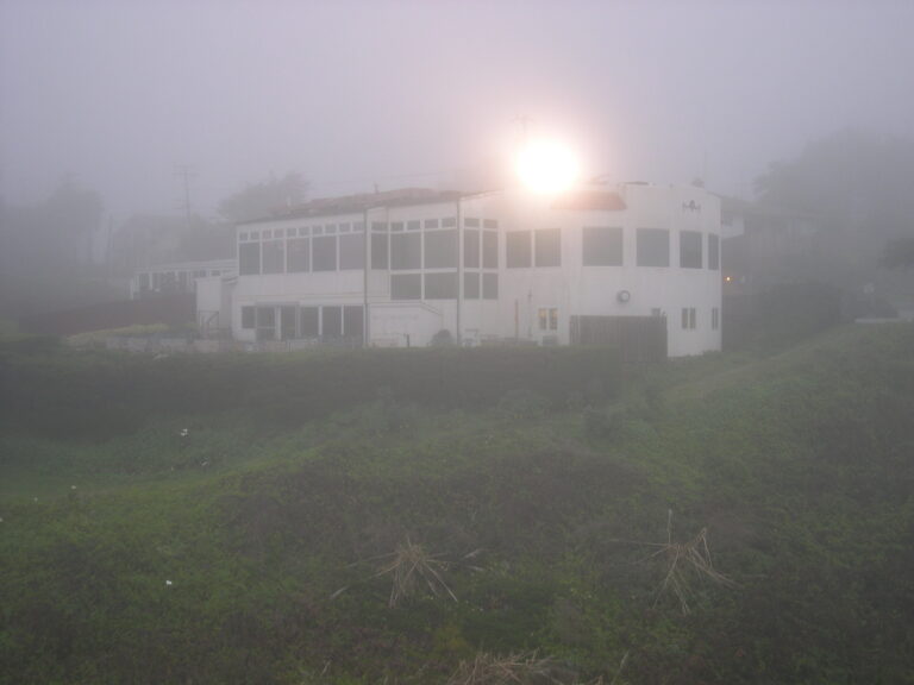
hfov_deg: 44.8
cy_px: 342
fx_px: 1109
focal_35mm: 42
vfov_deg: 34.3
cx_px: 457
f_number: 2.9
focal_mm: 9
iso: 100
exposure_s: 1/49.7
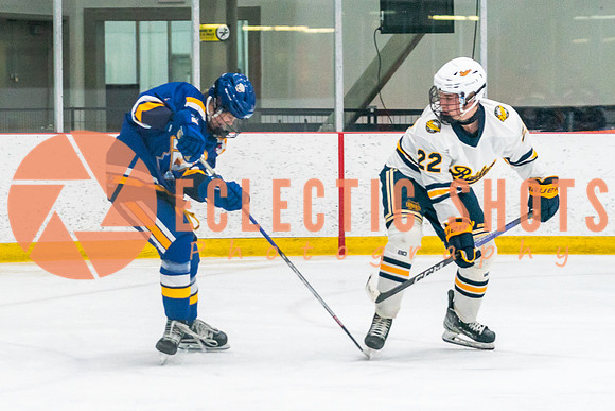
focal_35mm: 176
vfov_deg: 7.8
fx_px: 3012
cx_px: 100
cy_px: 235
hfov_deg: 11.6
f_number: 2.8
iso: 3200
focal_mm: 84
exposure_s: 1/1250
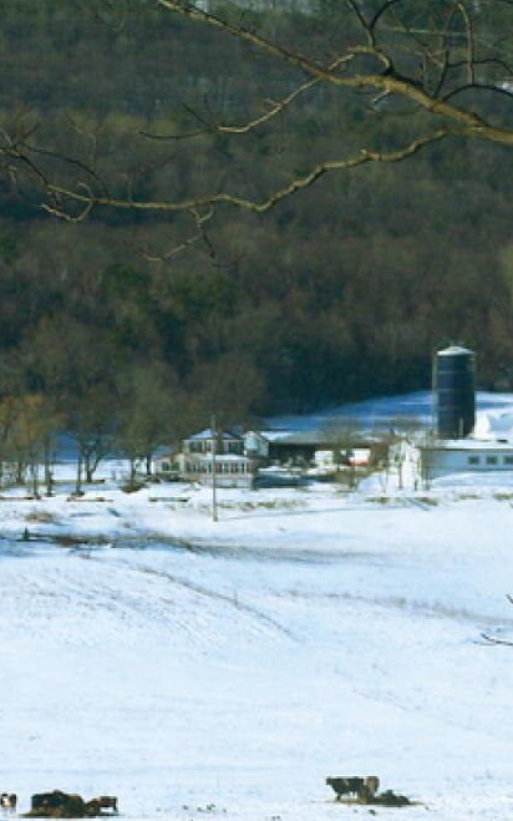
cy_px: 584
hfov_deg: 5.1
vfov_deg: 8.2
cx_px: 614
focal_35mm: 257
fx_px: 5748
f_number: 3.2
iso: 80
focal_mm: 19.4
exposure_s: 1/800
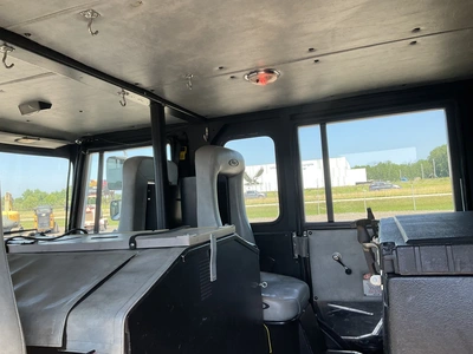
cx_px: 236
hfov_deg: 61.7
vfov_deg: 48.2
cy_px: 177
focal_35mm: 29
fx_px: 396
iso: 20
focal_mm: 3
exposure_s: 1/167
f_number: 1.8
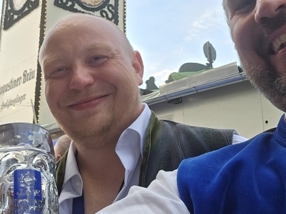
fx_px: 396
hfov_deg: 39.1
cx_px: 91
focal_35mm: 48
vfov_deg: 29.8
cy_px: 54
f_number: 2.2
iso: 40
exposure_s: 1/100
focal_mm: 3.3
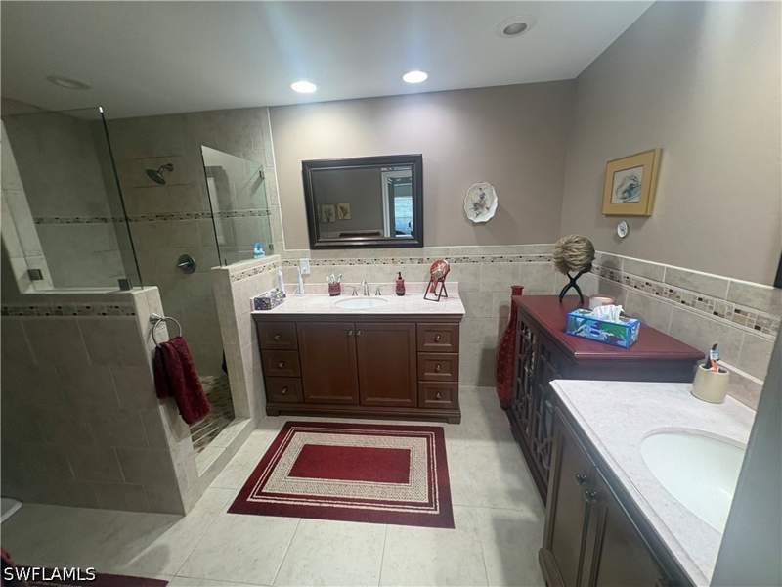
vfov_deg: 85.7
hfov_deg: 102.1
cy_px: 294
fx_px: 316
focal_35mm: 14
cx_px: 391
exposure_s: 1/60
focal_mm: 2.22
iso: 200
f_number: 2.2
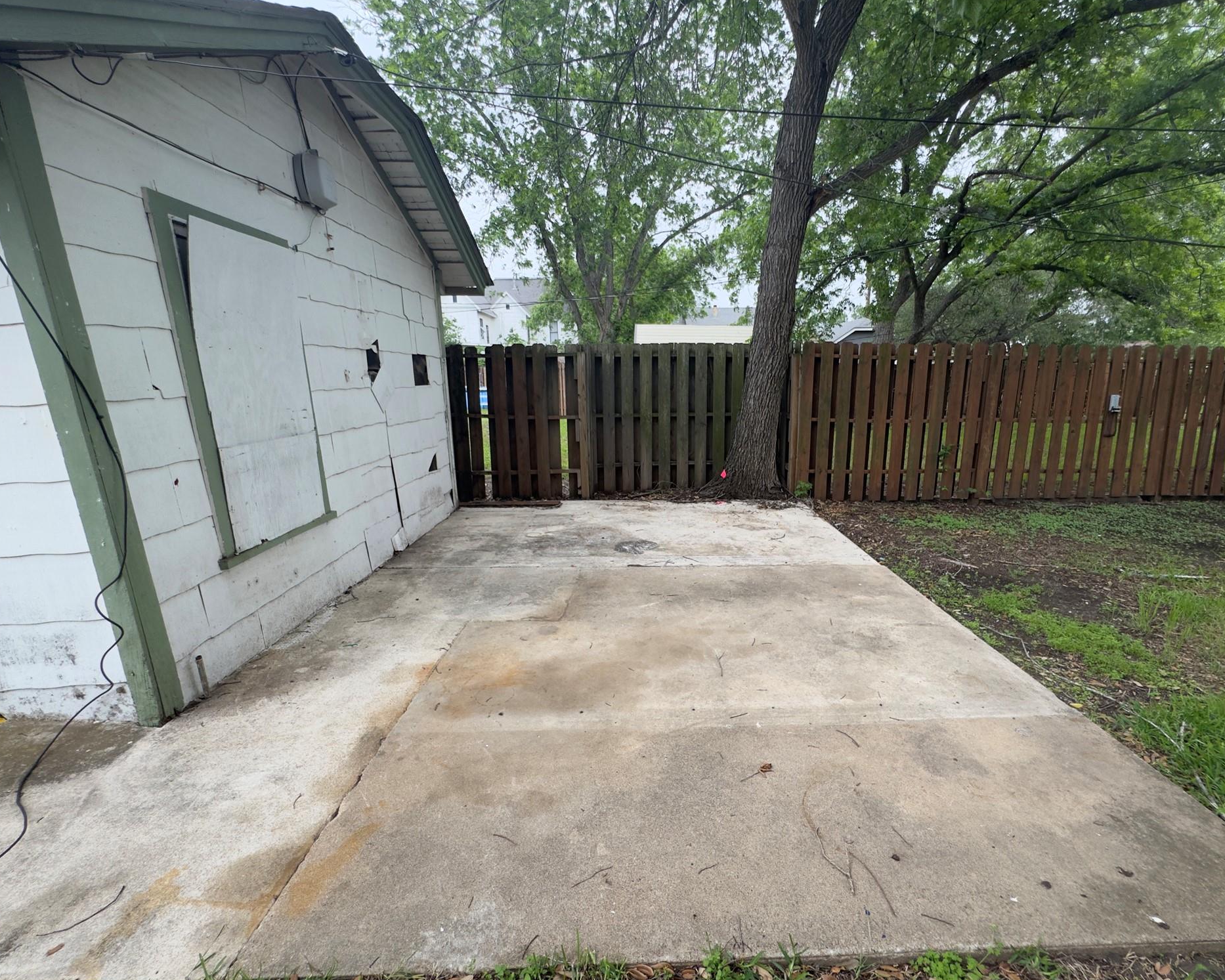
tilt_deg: -12.0
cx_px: 663
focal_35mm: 15
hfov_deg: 96.6
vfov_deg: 84.0
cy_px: 491
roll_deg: +0.1
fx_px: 544
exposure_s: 1/288
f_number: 2.2
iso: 40
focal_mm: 2.22
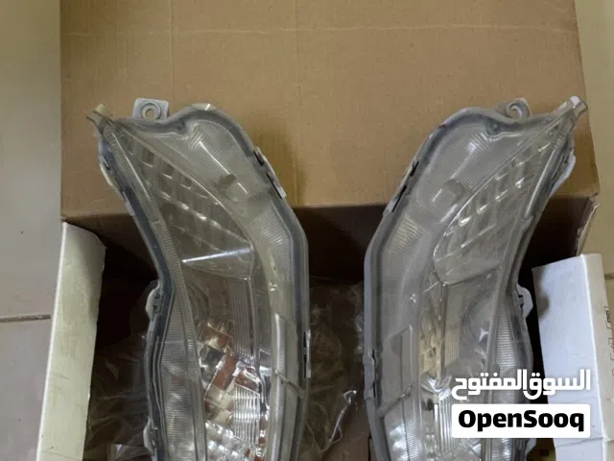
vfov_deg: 30.3
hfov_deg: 39.7
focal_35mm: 48
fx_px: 851
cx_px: 307
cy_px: 230
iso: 320
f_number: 1.78
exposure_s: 1/33
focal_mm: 6.76
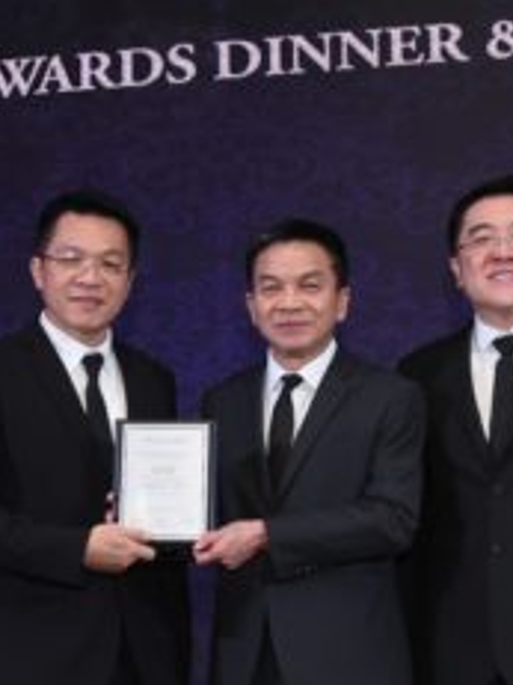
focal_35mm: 82
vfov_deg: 23.6
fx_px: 1622
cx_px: 211
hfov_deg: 18.0
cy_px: 528
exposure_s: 1/200
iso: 2500
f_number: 7.1
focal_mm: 27
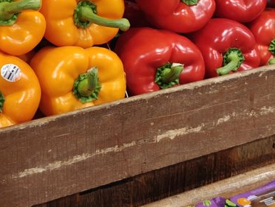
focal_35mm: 81
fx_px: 644
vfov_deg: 17.7
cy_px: -10
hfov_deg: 24.1
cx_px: 119
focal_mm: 6.06
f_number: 1.7
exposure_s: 1/120
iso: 1000
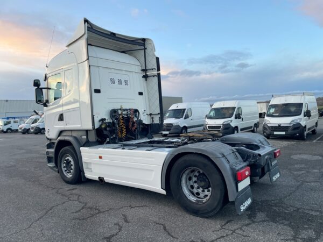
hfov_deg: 67.3
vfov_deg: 53.1
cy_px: 121
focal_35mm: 26
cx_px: 162
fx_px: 243
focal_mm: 4.2
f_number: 1.6
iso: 32
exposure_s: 1/192
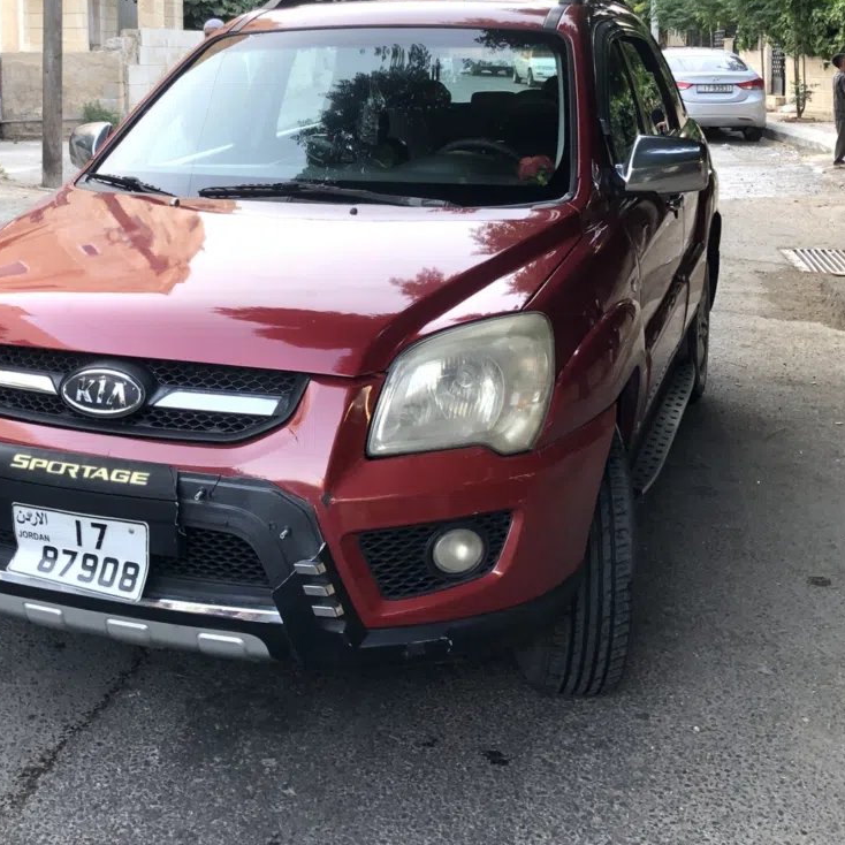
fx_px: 1270
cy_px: 185
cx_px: 297
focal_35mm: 46
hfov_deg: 36.5
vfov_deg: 35.7
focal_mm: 4
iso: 64
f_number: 1.8
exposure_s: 1/120
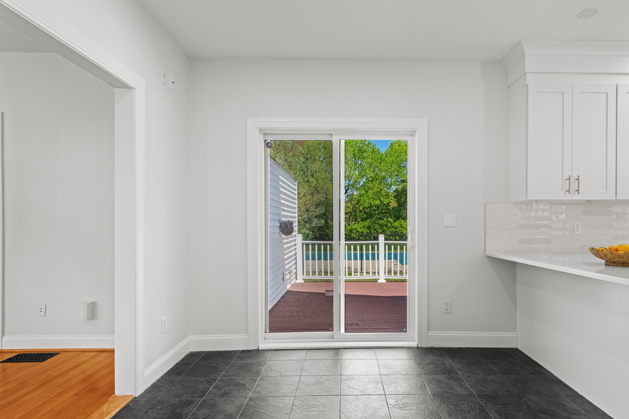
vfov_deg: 61.7
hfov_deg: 83.5
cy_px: 226
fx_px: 351
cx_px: 349
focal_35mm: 20
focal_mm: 16.9
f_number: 11
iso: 3200
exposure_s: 1/20
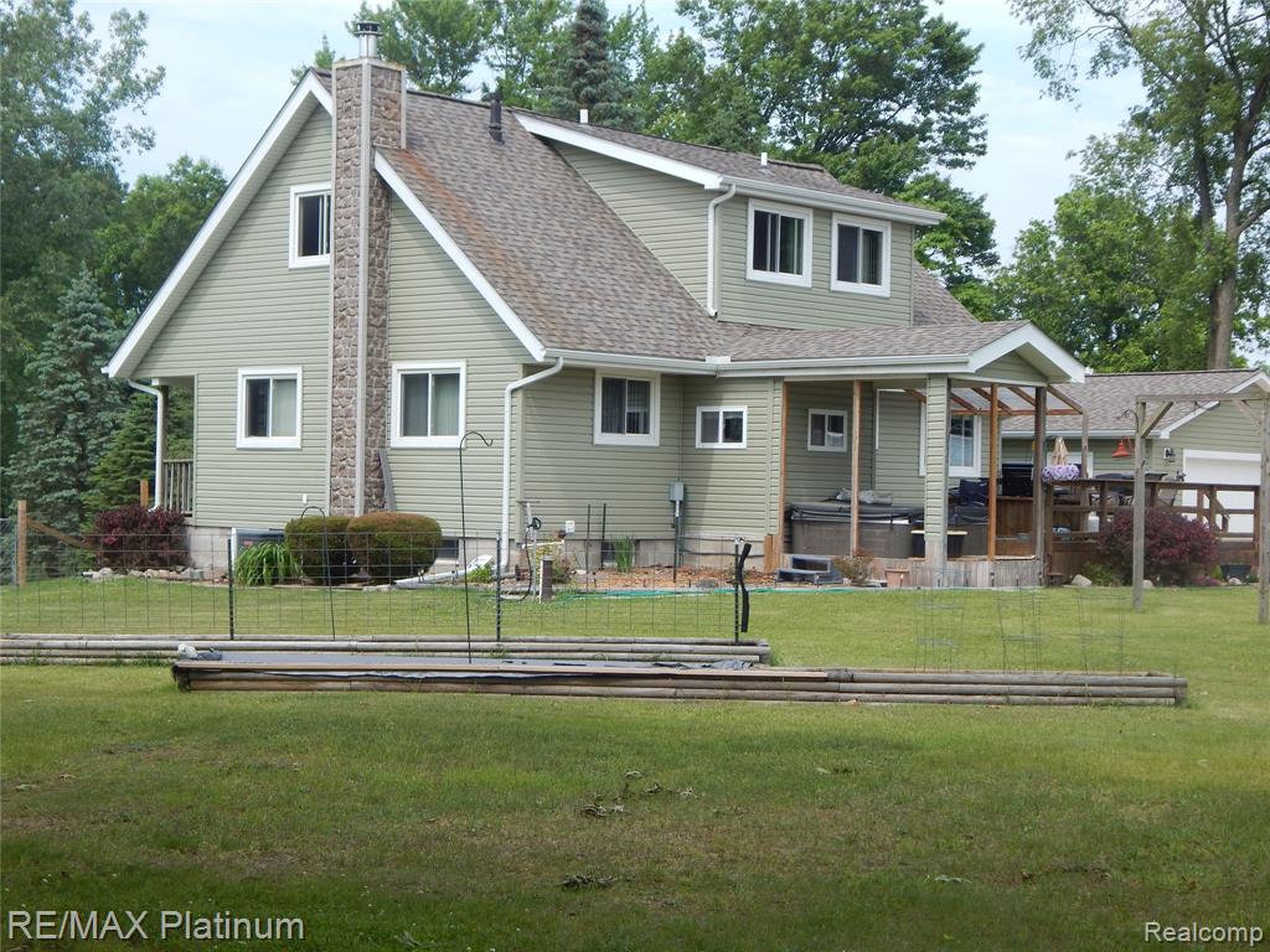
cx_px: 635
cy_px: 476
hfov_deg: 31.7
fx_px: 2238
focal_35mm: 61
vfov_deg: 24.0
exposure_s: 1/640
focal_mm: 10.9
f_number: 4
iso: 125
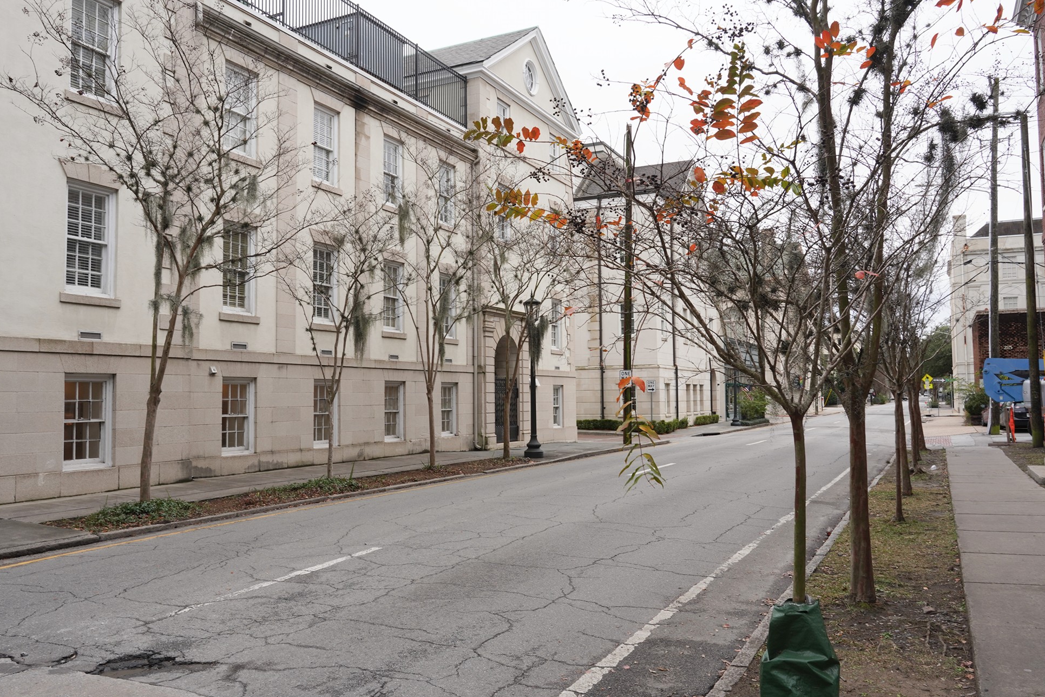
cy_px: 346
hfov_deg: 63.6
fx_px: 842
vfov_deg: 45.0
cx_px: 510
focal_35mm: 29
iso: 400
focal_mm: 28
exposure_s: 1/100
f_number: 16
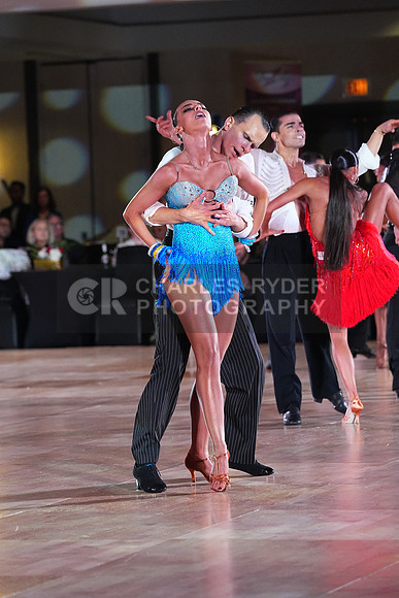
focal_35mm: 162
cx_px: 200
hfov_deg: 8.5
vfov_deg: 12.7
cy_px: 299
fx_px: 2691
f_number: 5
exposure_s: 1/400
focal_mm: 162
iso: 8000
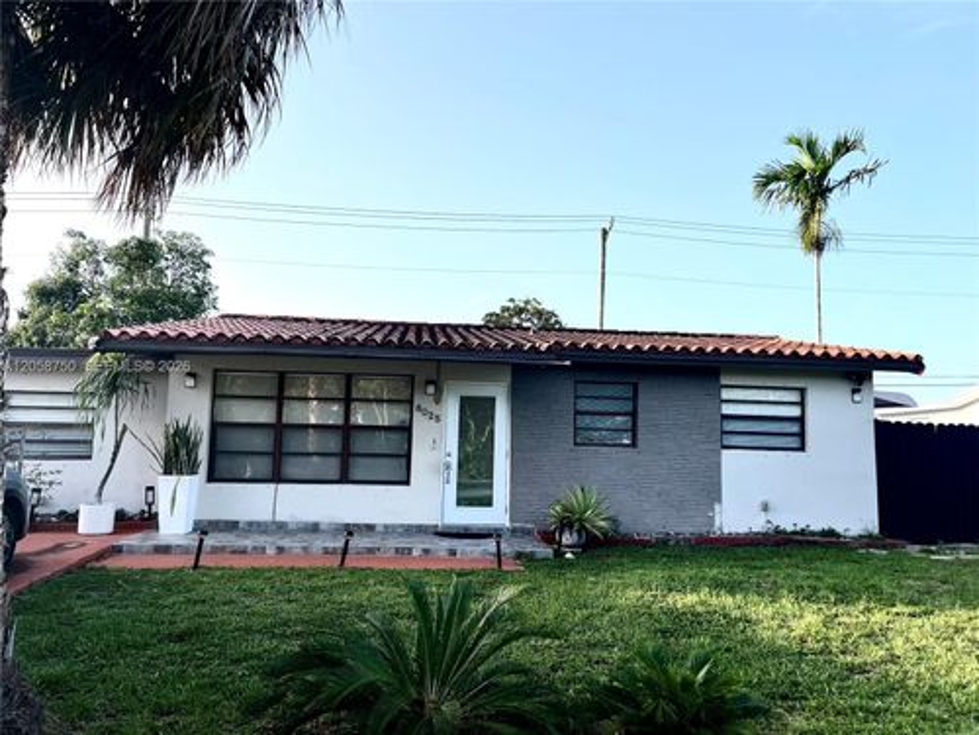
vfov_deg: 53.1
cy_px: 368
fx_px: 735
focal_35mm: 26
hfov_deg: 67.3
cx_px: 490
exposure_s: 1/1600
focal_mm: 5.1
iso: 50
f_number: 1.6
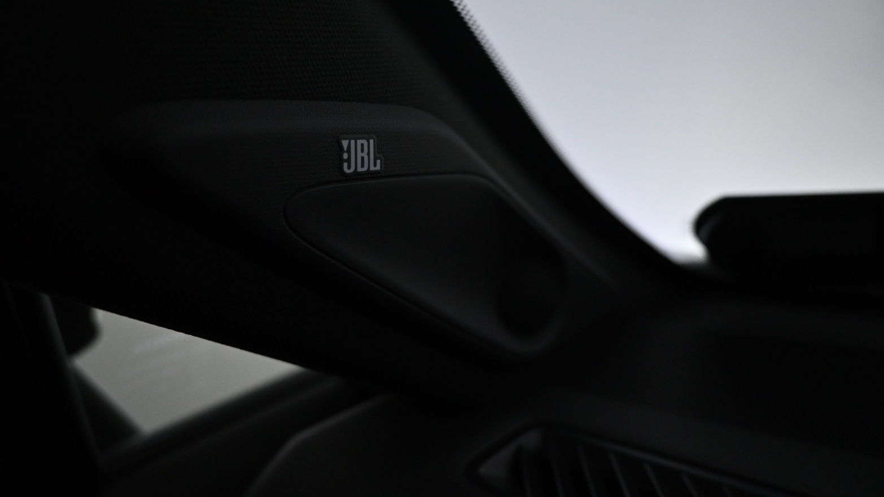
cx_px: 444
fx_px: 609
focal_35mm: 26
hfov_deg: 71.9
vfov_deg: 44.3
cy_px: 224
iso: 1250
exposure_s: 1/125
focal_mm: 16
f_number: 3.5
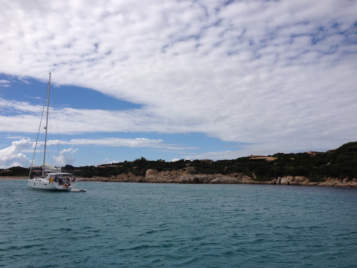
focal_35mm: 35
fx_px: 361
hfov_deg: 52.6
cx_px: 178
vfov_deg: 40.7
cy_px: 134
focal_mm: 4.28
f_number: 2.4
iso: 64
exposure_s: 1/3690
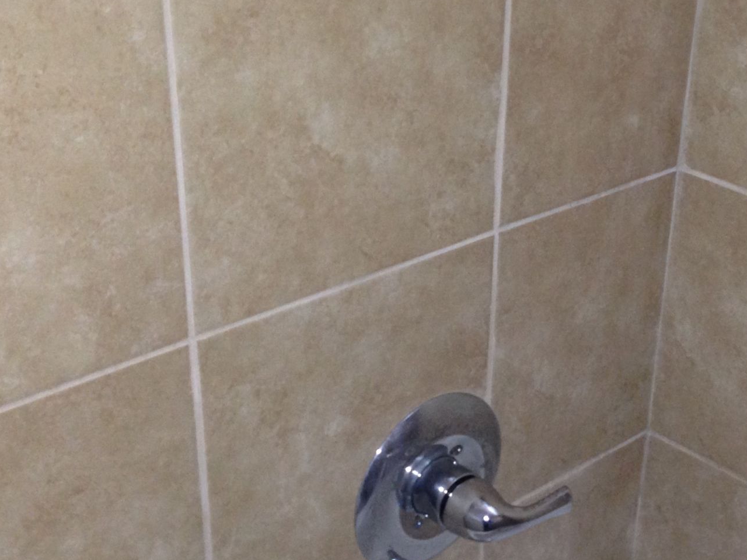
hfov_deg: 28.8
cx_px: 596
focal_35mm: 66
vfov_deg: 22.1
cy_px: 388
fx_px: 1424
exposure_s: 1/16
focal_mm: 4.12
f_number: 2.4
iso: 160
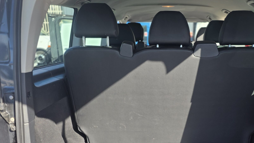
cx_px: 170
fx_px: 269
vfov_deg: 29.1
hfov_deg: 49.6
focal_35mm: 40
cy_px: 113
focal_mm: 6.25
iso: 80
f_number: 1.7
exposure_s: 1/1484
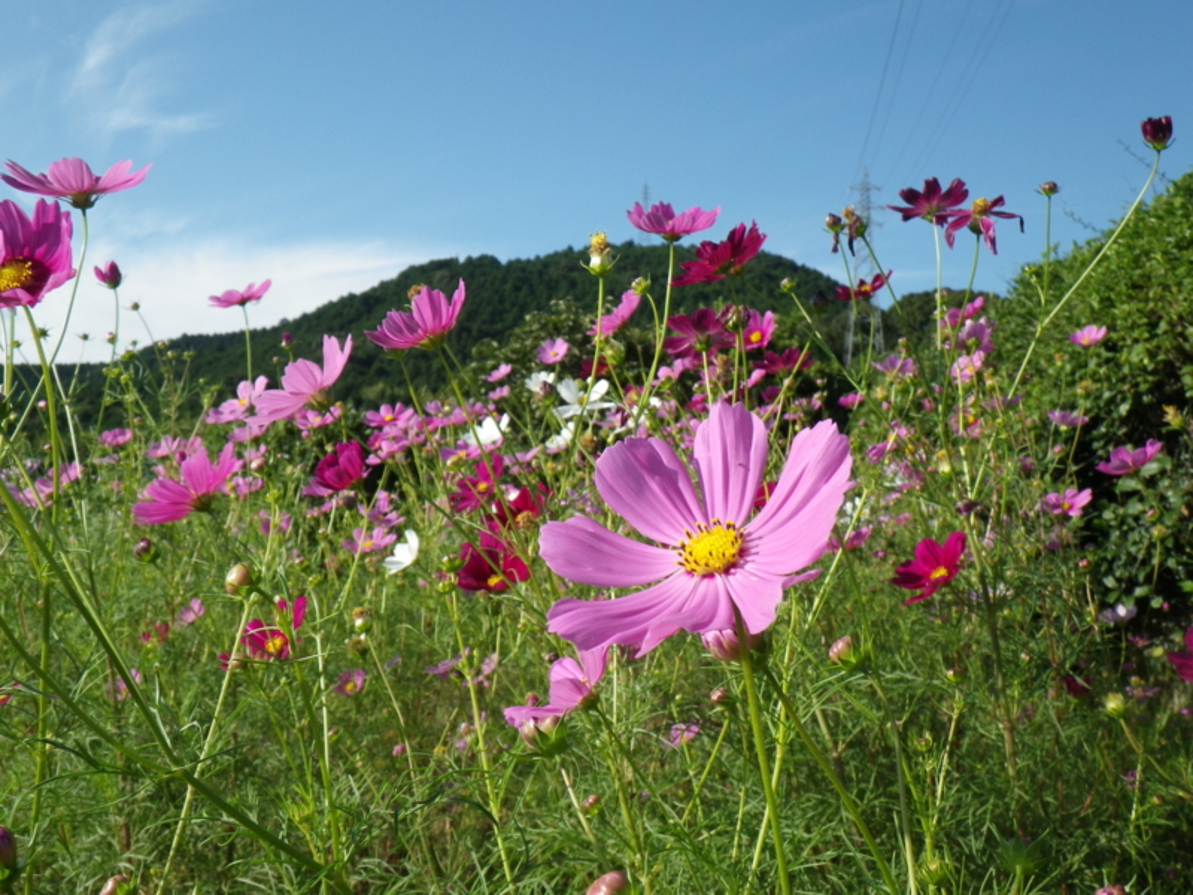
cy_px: 448
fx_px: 1172
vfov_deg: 41.8
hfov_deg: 54.0
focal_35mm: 34
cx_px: 596
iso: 80
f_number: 4.6
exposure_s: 1/320
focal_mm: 6.1
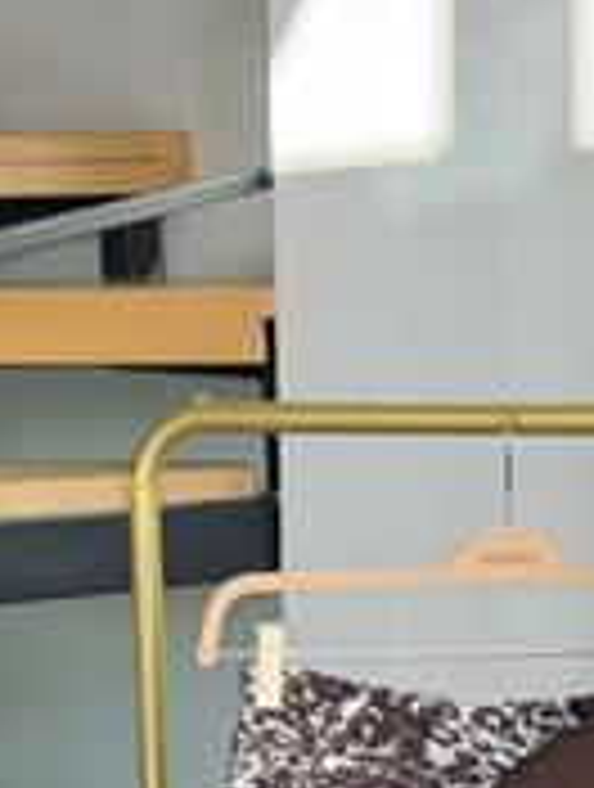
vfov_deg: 16.9
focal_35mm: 113
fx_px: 2576
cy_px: 844
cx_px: 396
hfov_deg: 13.1
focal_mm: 6.76
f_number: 1.78
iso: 64
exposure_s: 1/234
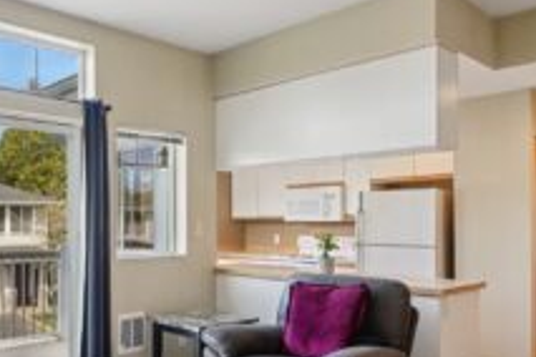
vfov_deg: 40.8
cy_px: 225
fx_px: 476
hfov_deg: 56.0
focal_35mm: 32
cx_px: 138
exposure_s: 1/45
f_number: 8
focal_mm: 17
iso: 400
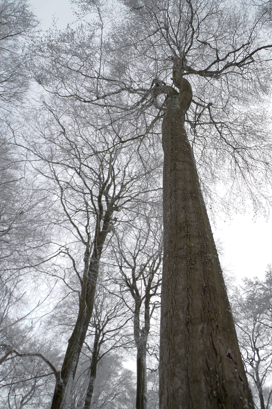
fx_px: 306
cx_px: 136
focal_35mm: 27
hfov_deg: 47.9
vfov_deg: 67.4
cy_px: 204
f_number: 3.5
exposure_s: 1/125
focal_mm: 18
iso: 100
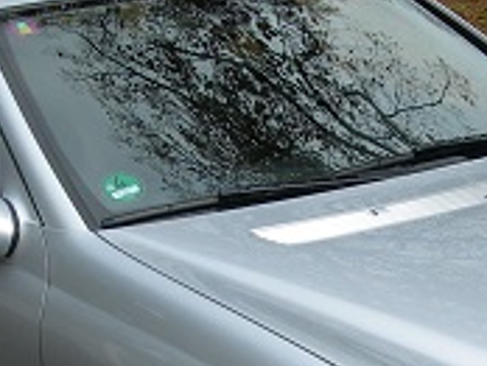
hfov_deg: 14.7
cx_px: 262
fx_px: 1888
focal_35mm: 134
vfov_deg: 11.0
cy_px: 365
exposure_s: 1/245
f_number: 4.8
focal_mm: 7.8
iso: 50
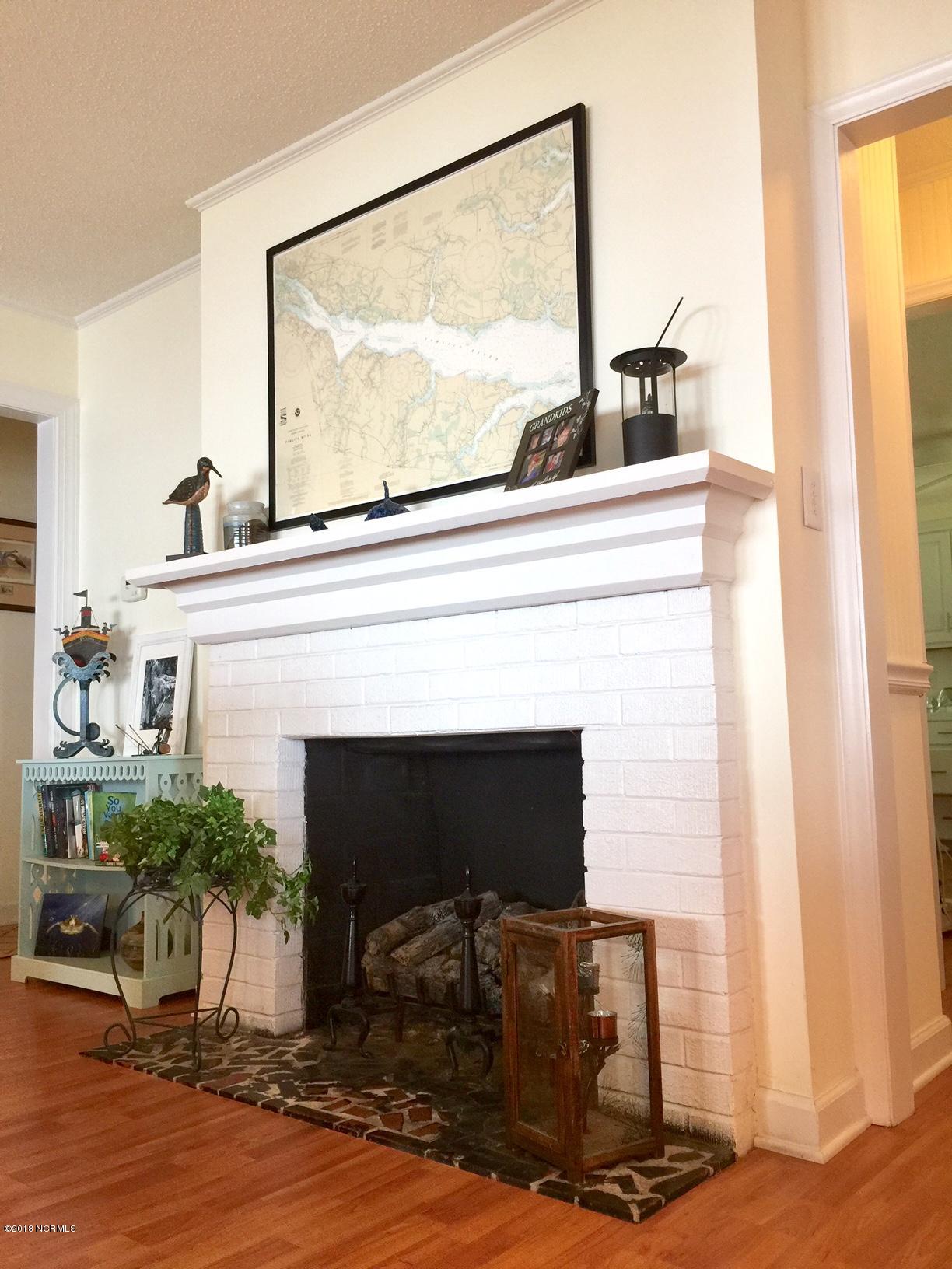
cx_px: 476
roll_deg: +0.5
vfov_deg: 61.7
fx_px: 1063
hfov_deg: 48.2
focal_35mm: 29
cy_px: 634
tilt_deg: +5.0
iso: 50
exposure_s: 1/30
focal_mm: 4.15
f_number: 2.2
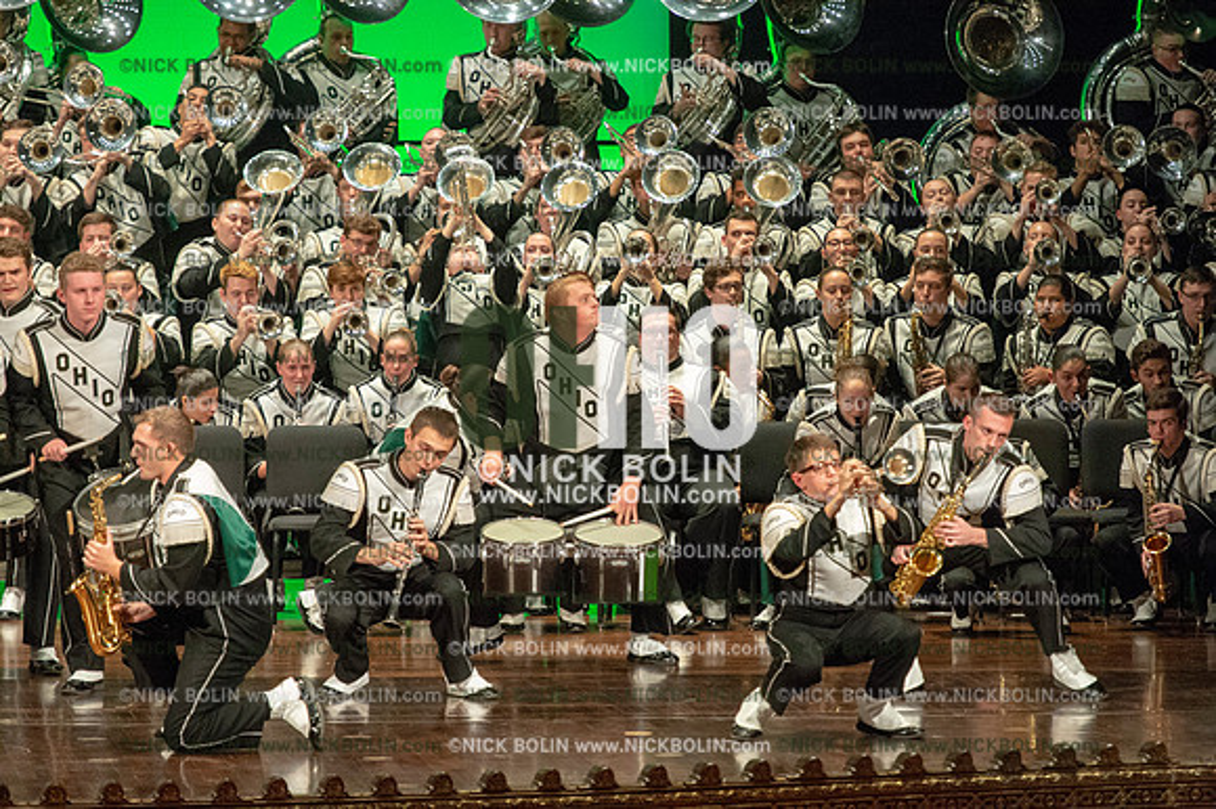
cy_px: 404
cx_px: 608
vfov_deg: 6.0
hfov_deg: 9.0
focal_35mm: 230
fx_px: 7764
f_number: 5.6
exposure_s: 1/320
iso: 8000
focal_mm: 230
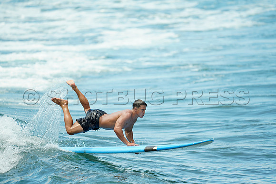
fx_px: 3067
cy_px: 92
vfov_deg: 3.4
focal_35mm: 400
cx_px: 138
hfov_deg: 5.2
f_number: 2.8
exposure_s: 1/1250
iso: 320
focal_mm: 400
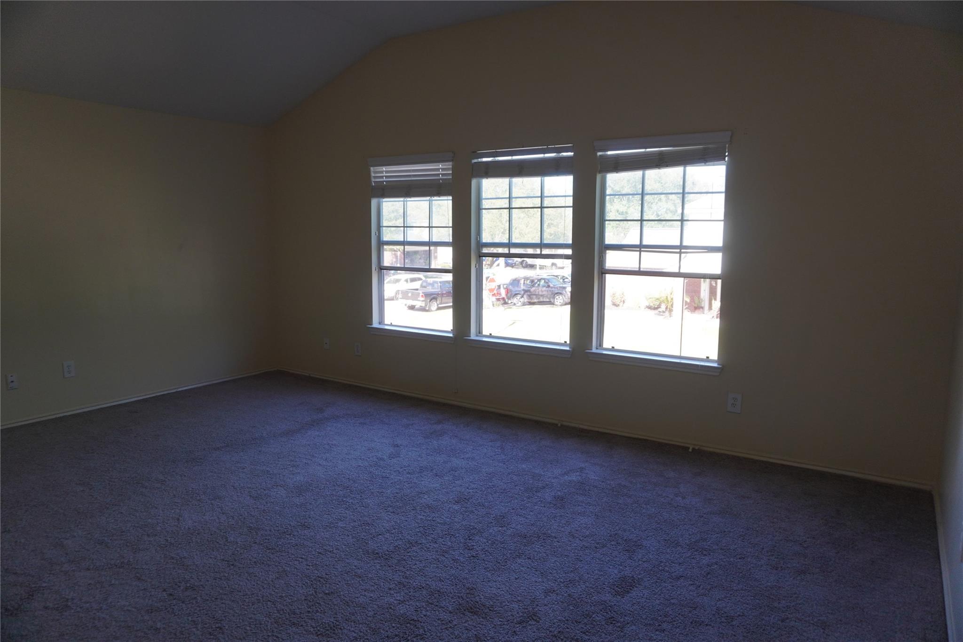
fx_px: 642
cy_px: 321
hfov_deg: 73.7
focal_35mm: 24
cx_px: 482
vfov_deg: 53.1
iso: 250
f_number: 4
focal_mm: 16
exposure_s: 1/160
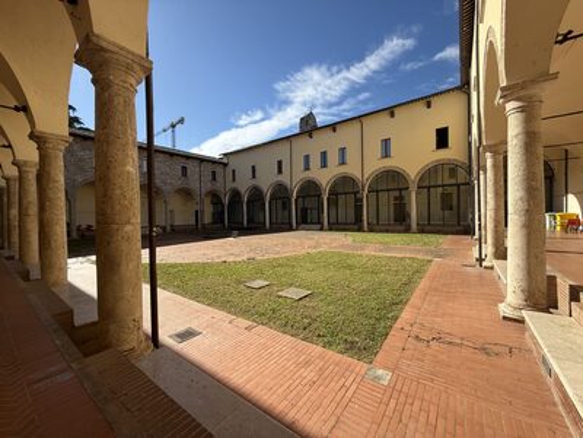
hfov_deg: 102.1
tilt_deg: +0.2
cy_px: 219
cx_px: 292
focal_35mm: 14
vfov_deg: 85.7
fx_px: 236
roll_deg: -1.4
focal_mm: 2.22
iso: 50
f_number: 2.2
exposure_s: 1/1464
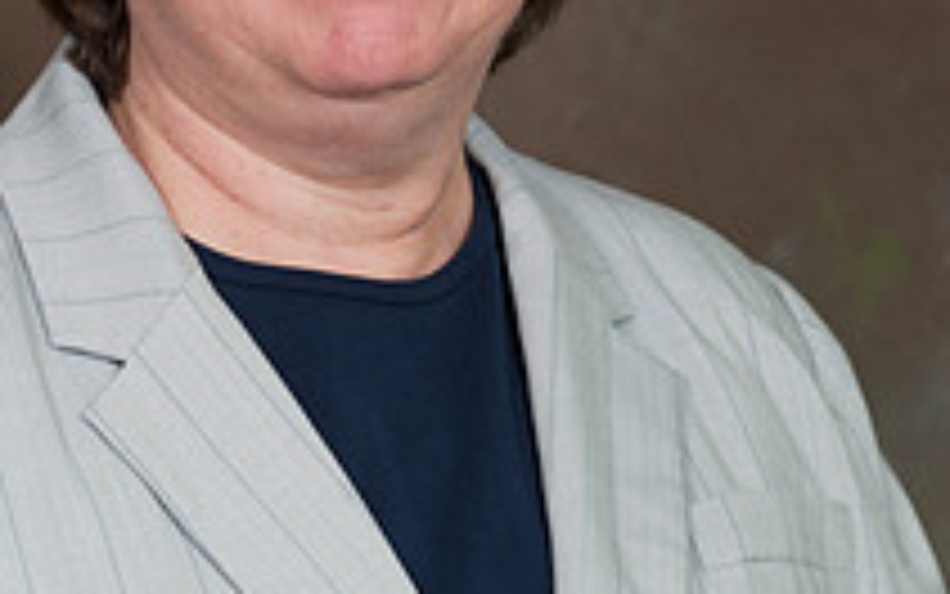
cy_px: 180
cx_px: 385
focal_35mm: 293
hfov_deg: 7.2
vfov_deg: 4.5
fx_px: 7588
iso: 320
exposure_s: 1/125
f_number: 5.6
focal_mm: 135
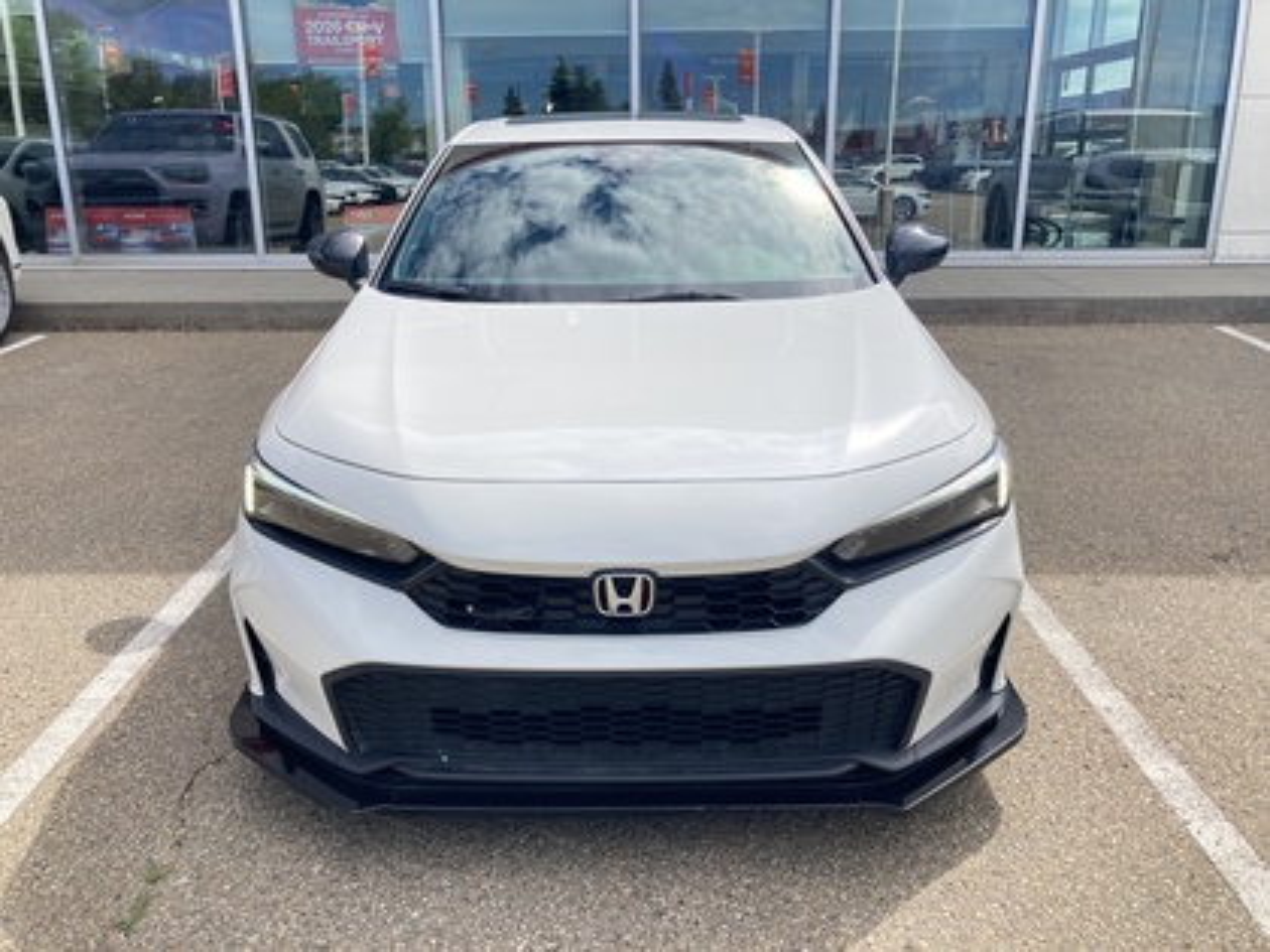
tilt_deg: -16.6
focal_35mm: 28
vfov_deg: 49.7
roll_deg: -0.1
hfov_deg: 63.4
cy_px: 476
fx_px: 1027
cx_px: 635
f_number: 1.8
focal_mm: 3.99
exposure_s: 1/2000
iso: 20
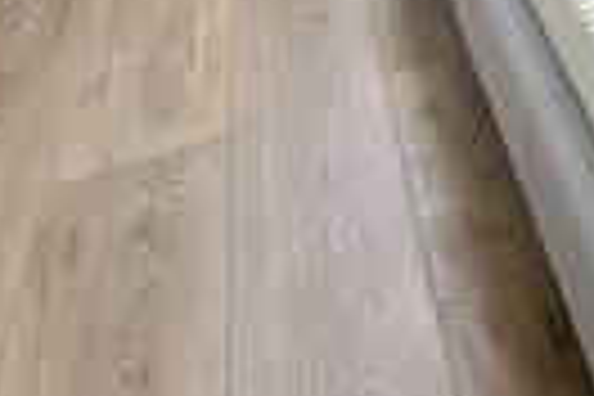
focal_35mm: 59
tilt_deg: -5.7
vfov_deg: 16.5
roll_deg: -1.9
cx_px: 952
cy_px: -432
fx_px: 973
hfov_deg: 24.2
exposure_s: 1/105
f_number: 2.2
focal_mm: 2.22
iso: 40
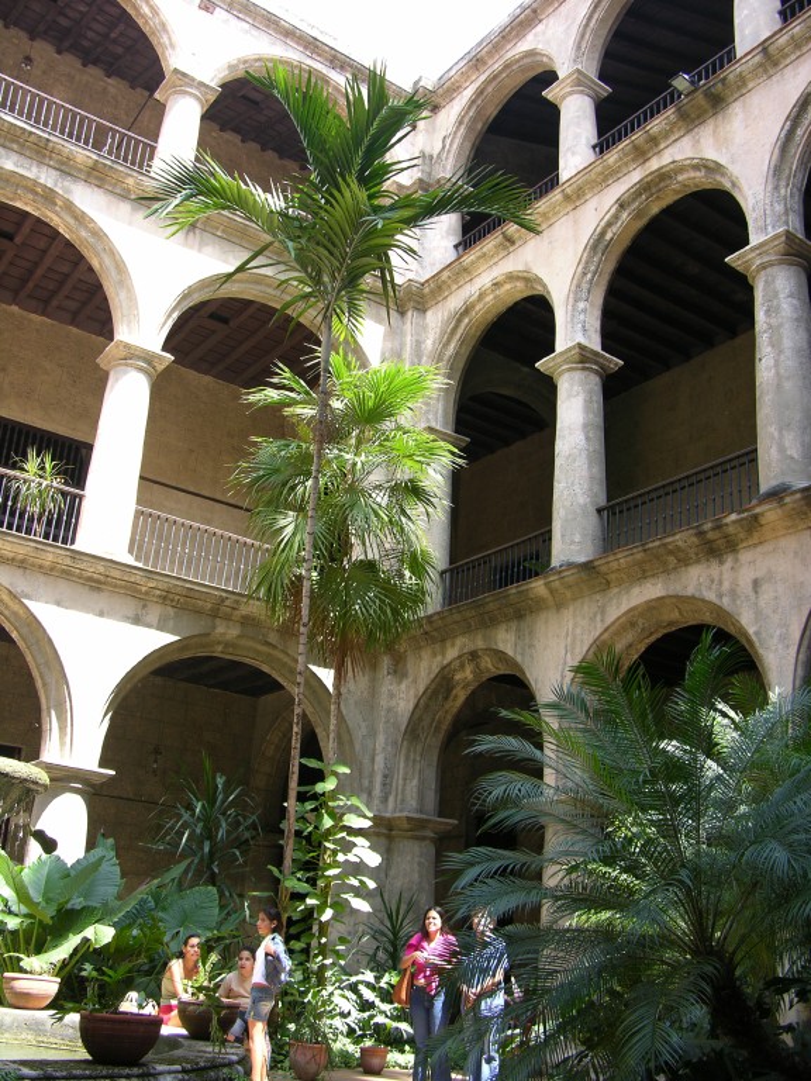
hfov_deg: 40.7
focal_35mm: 35
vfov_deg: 52.6
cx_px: 406
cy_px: 540
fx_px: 1093
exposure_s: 1/64.2
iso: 50
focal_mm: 8.9
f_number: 3.5
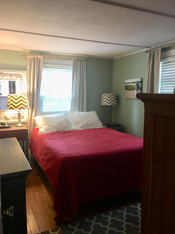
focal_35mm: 29
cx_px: 88
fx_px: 195
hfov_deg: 48.2
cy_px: 117
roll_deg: +0.1
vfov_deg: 61.7
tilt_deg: -5.0
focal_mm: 4.15
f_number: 2.2
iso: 64
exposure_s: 1/15
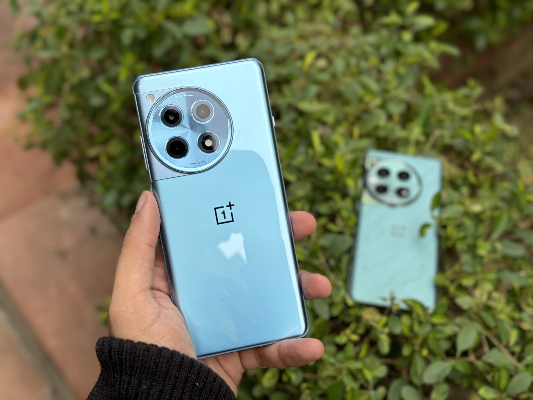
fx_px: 739
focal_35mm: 48
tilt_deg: -55.8
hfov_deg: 39.7
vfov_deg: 30.3
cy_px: 200
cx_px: 266
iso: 64
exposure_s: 1/588
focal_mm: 6.86
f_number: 1.78
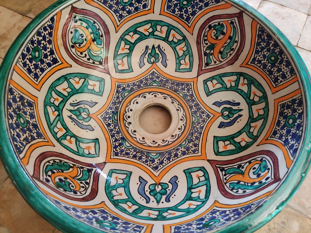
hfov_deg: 67.3
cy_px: 116
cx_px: 156
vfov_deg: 53.1
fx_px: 234
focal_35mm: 26
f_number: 1.79
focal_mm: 4.74
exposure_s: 1/30
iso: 834
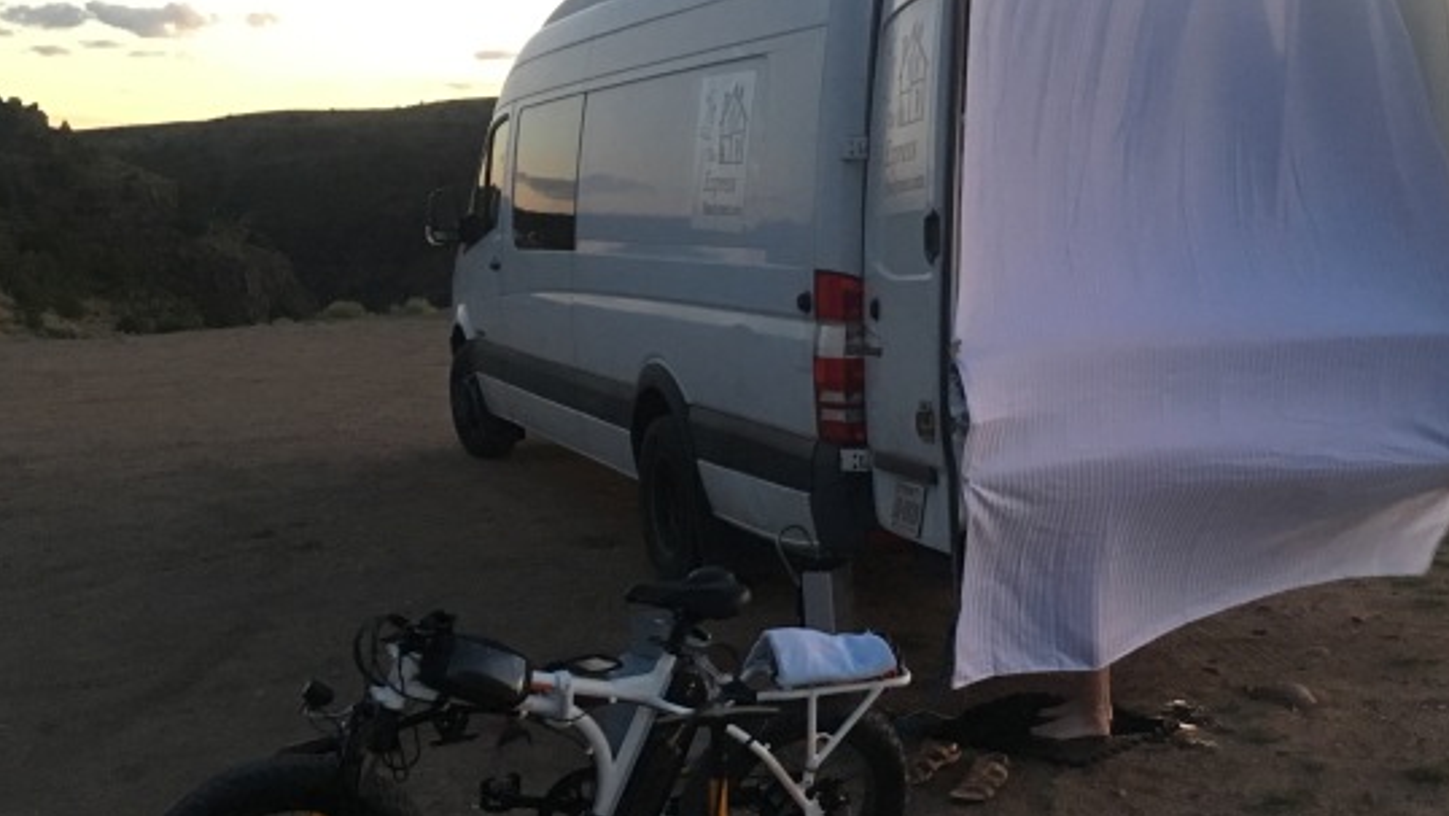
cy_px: 347
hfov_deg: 43.4
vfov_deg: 25.4
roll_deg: +3.4
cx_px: 897
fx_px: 1806
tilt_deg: -6.2
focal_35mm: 47
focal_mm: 4.15
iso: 200
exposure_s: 1/15
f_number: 2.2
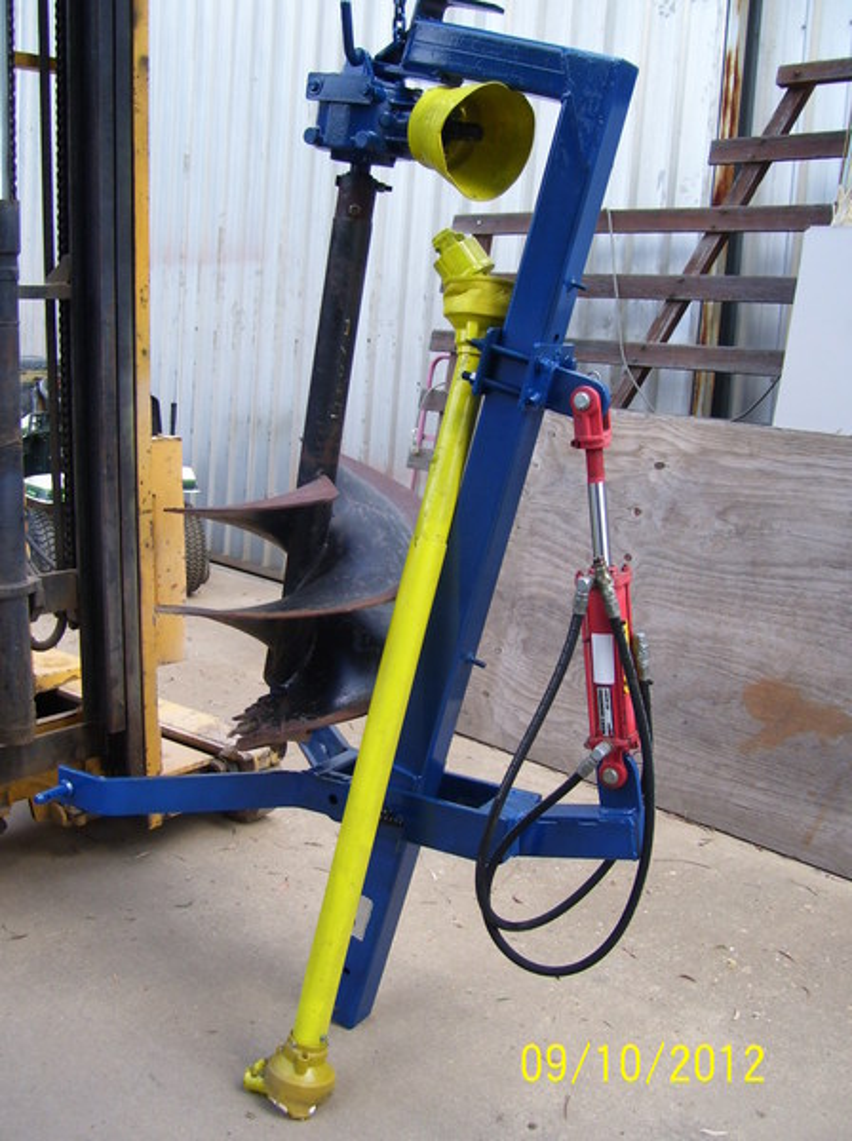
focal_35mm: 37
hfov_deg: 38.6
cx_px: 426
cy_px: 570
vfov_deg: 50.2
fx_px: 1218
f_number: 2.7
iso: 80
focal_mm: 6
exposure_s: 1/250
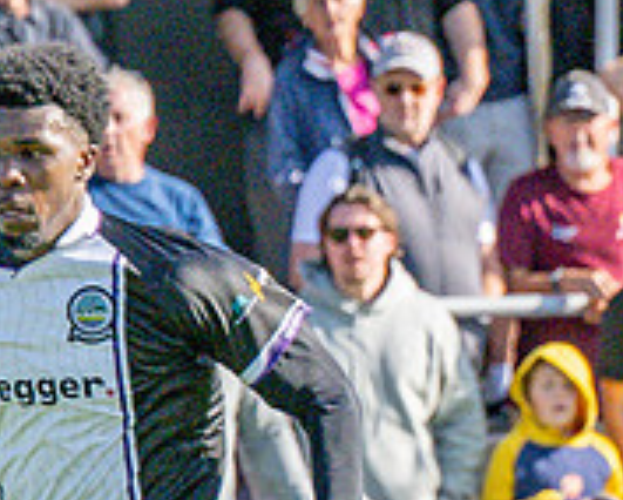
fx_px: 25492
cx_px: -1050
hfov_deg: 1.4
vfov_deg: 1.1
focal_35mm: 1381
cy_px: 717
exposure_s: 1/4000
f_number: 4
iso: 400
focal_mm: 165
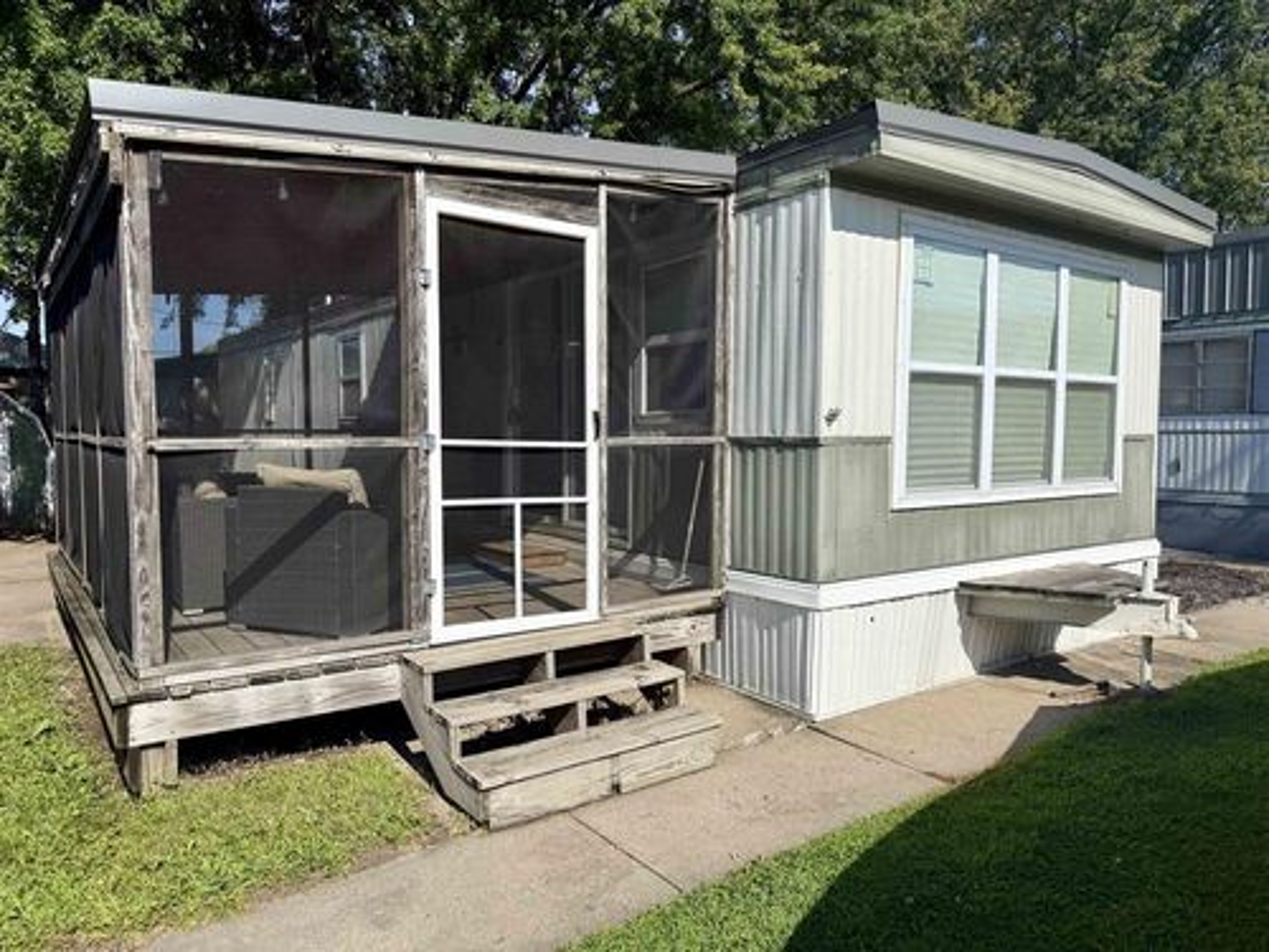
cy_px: 476
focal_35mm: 24
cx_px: 634
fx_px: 880
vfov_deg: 56.8
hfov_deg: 71.6
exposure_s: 1/7353
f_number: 1.78
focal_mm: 6.76
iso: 80
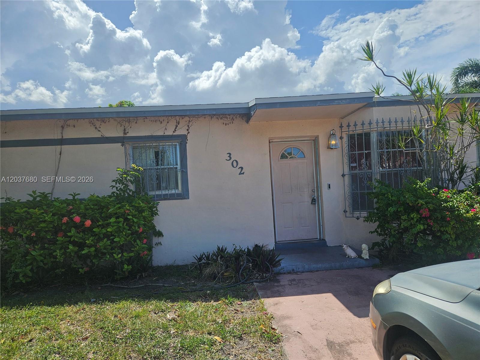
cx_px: 240
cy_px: 180
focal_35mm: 23
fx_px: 319
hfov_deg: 73.9
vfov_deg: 58.9
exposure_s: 1/2180
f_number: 1.8
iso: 25
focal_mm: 5.4
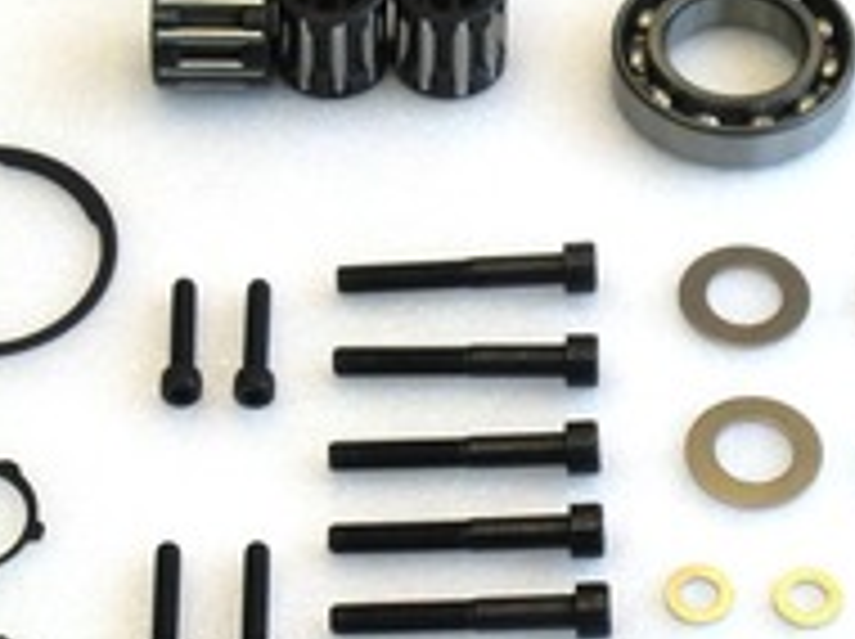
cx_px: 410
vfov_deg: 11.7
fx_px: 3108
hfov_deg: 15.7
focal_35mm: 126
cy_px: 362
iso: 100
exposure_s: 1/60
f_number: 3.7
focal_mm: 9.3
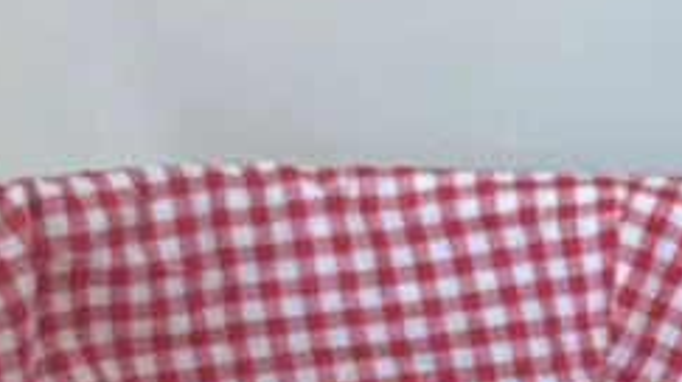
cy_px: 514
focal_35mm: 69
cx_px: 561
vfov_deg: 16.4
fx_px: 1246
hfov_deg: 29.8
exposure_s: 1/60
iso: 250
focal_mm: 6.76
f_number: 1.78
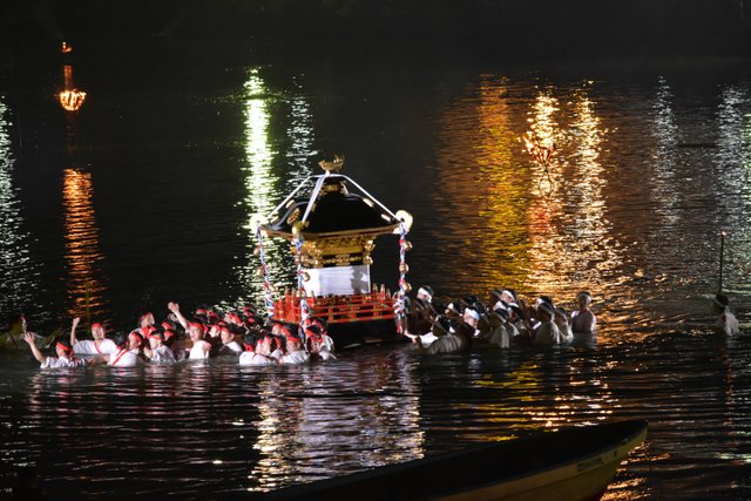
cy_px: 250
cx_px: 376
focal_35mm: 232
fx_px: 4851
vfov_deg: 5.9
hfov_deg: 8.9
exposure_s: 1/30
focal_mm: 155
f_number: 5
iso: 1600
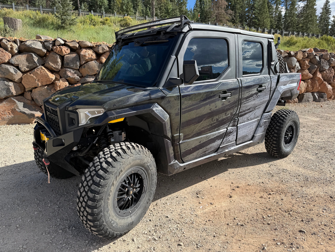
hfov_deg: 71.6
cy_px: 126
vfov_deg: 56.8
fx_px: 232
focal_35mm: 24
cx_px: 168
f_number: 1.78
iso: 80
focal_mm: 6.76
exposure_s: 1/2110
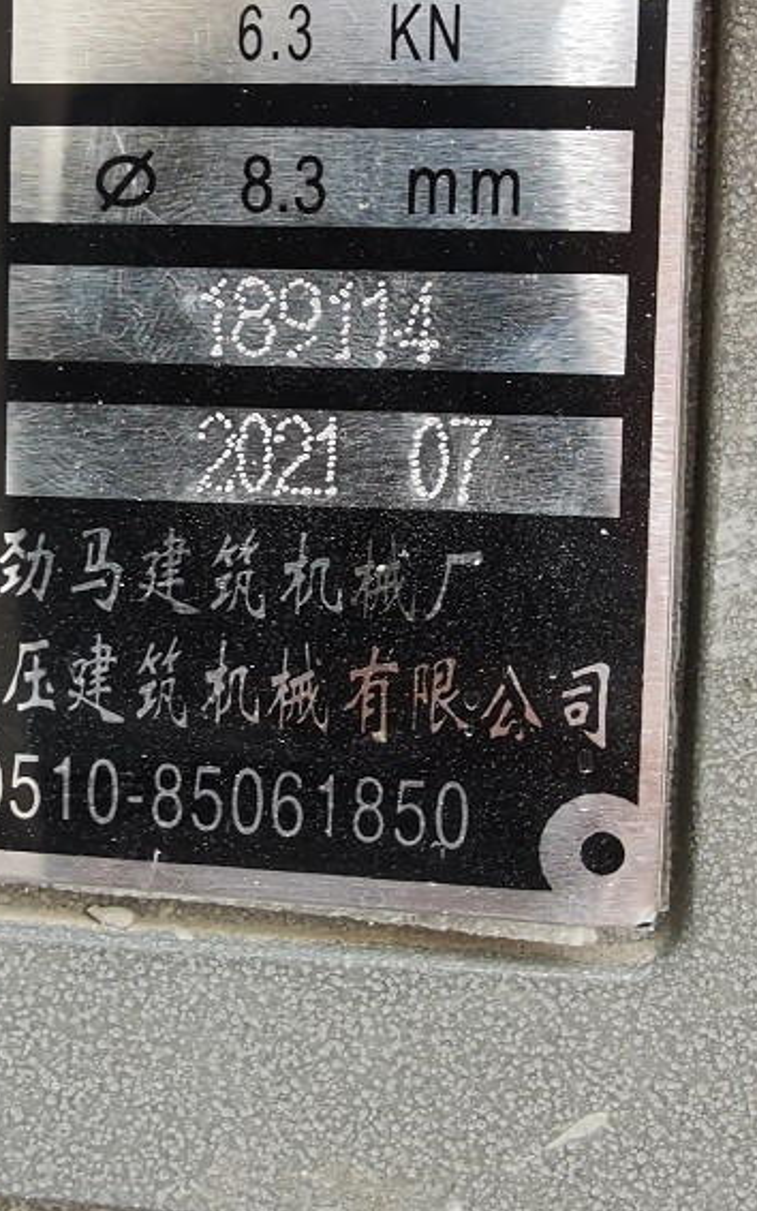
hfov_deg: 29.2
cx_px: 326
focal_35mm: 44
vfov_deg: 44.9
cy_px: 467
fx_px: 1452
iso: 100
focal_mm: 2.26
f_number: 2.2
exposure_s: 1/50
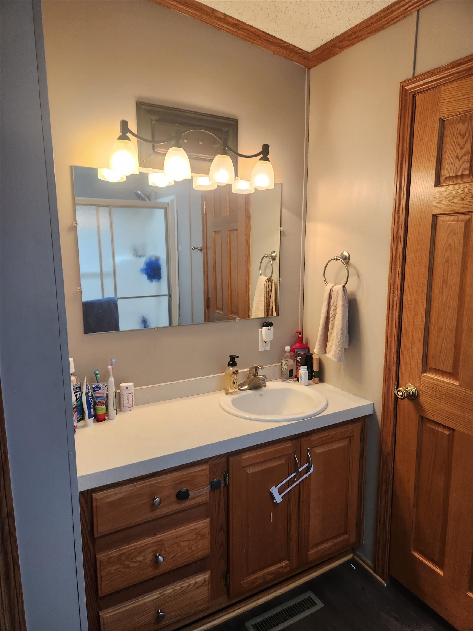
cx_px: 236
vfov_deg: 73.9
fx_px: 419
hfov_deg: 58.9
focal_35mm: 23
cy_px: 316
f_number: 1.8
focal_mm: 5.4
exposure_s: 1/120
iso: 160
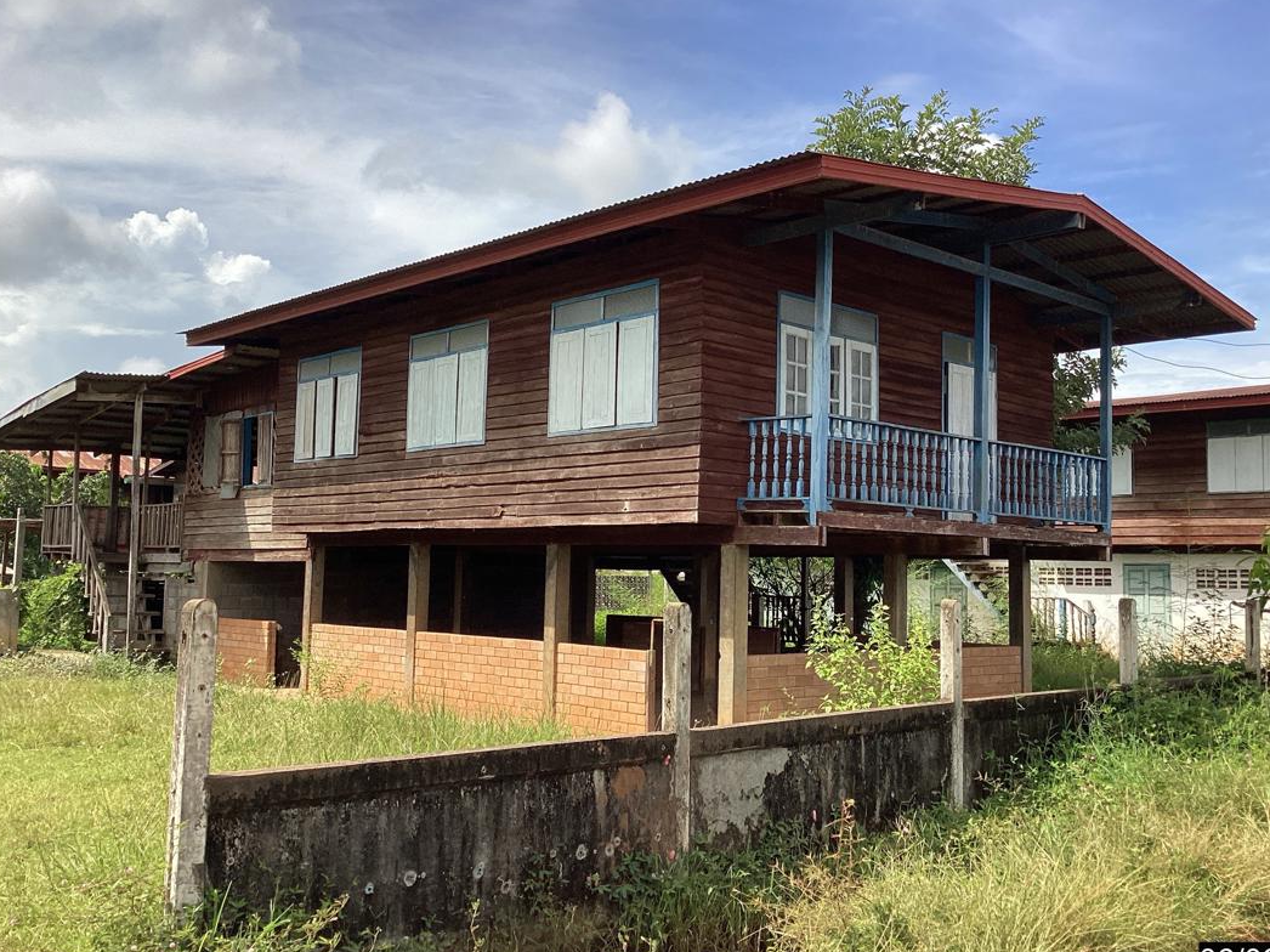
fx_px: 1247
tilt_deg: +4.9
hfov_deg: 53.9
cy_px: 457
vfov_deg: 41.8
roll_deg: -1.2
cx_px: 666
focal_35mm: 34
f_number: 2.4
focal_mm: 3.3
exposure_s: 1/1235
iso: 25
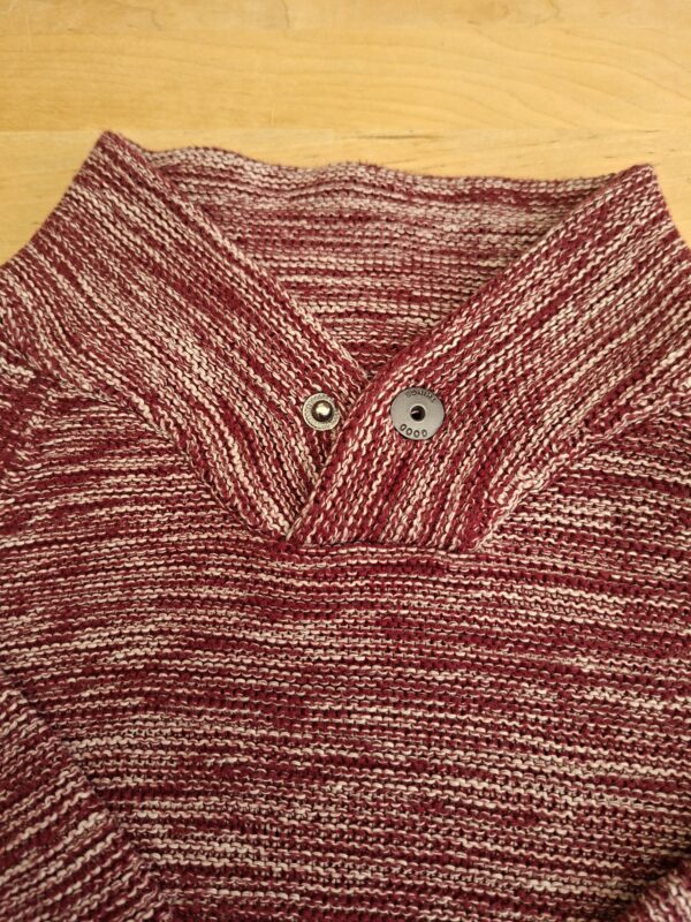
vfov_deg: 73.9
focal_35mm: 23
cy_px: 461
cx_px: 346
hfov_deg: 58.9
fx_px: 612
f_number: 1.8
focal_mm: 5.54
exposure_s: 1/162
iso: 50
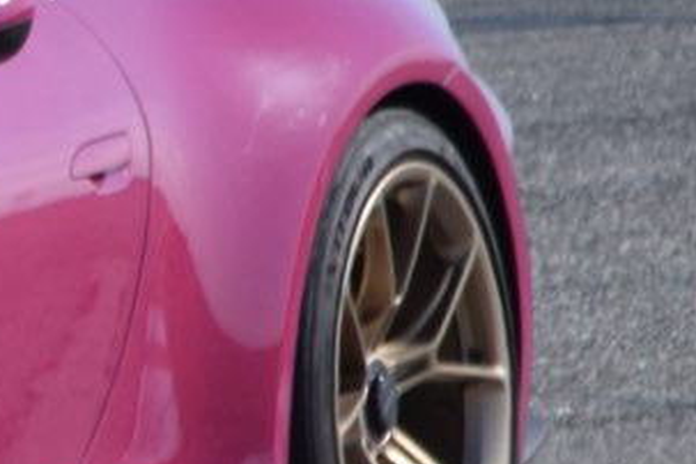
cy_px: 150
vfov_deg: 0.5
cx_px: -1413
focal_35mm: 2967
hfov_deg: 0.7
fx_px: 57358
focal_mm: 300
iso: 400
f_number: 6.3
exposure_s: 1/1600
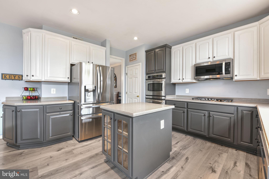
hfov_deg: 100.4
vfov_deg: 77.4
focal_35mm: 15
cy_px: 90
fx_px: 112
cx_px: 134
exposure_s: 1/1.67
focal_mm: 15
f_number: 8
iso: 200
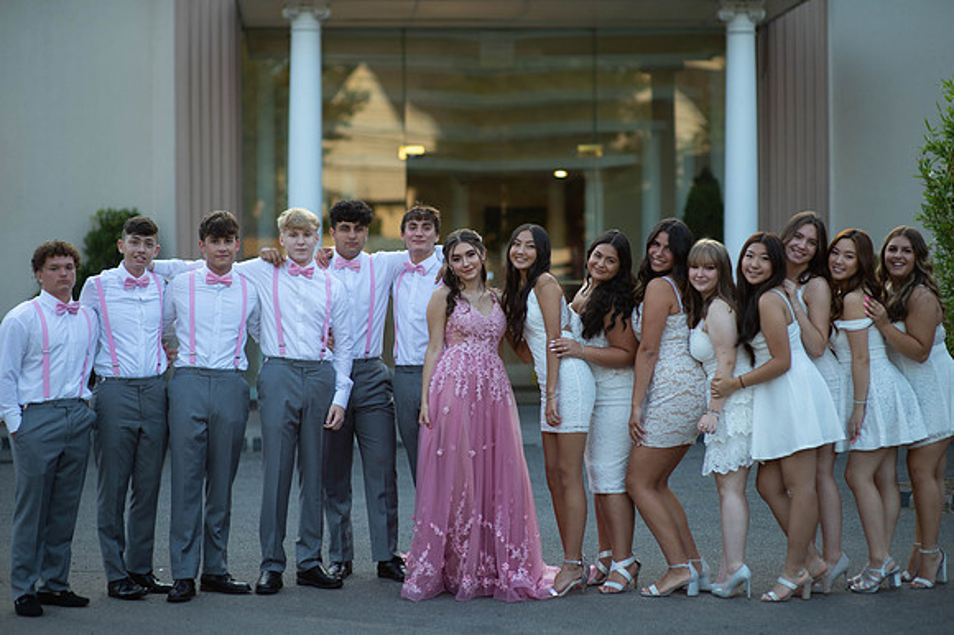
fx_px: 2251
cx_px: 477
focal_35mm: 85
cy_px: 318
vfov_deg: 16.1
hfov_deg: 23.9
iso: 250
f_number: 2
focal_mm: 85
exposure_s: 1/1000
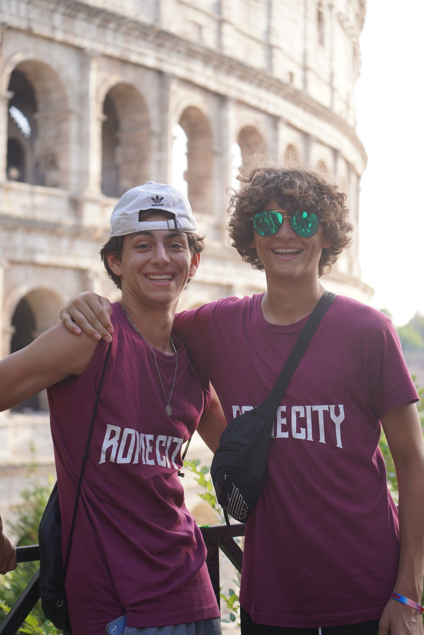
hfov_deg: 19.5
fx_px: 1236
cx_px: 212
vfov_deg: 28.8
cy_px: 318
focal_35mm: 70
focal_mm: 70
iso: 200
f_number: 4.5
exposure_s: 1/160
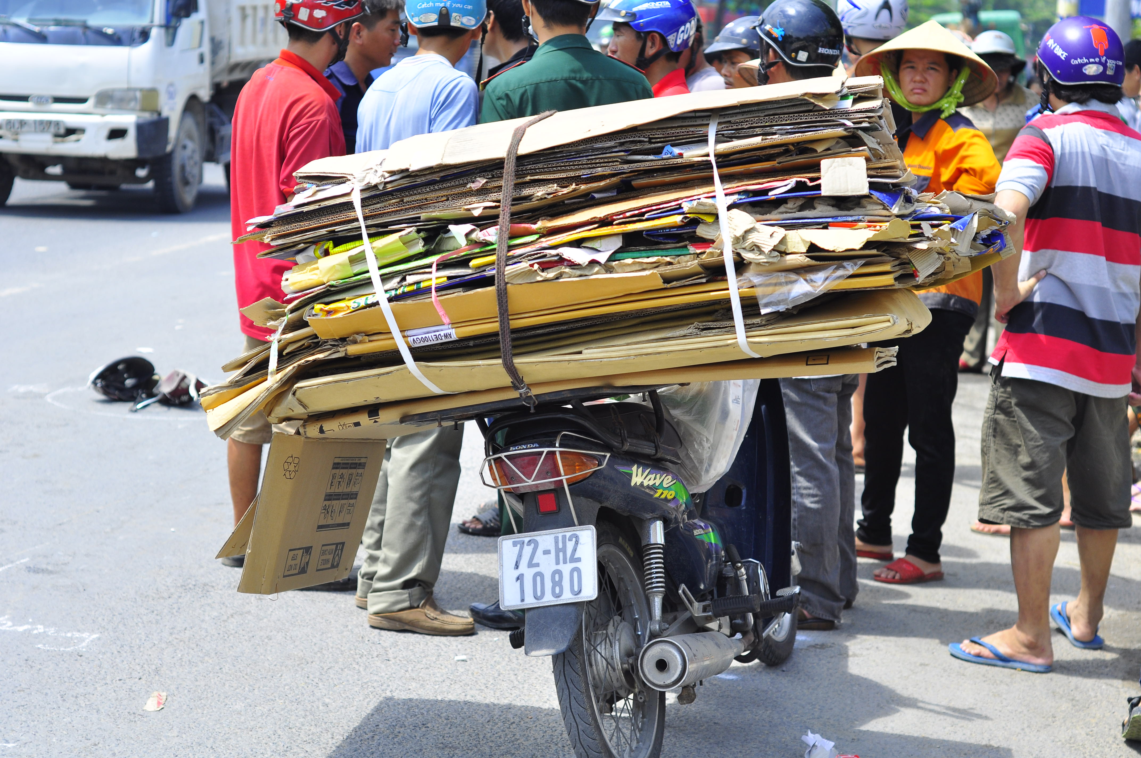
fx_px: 2374
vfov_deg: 18.1
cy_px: 379
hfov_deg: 27.0
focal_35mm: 75
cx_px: 570
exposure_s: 1/1000
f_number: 4.5
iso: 200
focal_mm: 50
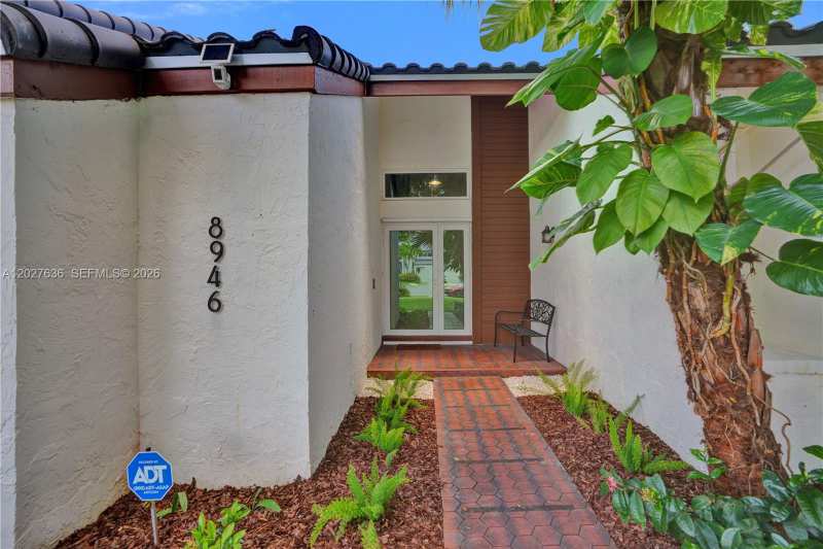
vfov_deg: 73.7
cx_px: 412
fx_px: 366
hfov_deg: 96.7
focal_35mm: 16
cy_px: 274
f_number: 5
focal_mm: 16
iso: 250
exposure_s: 1/320
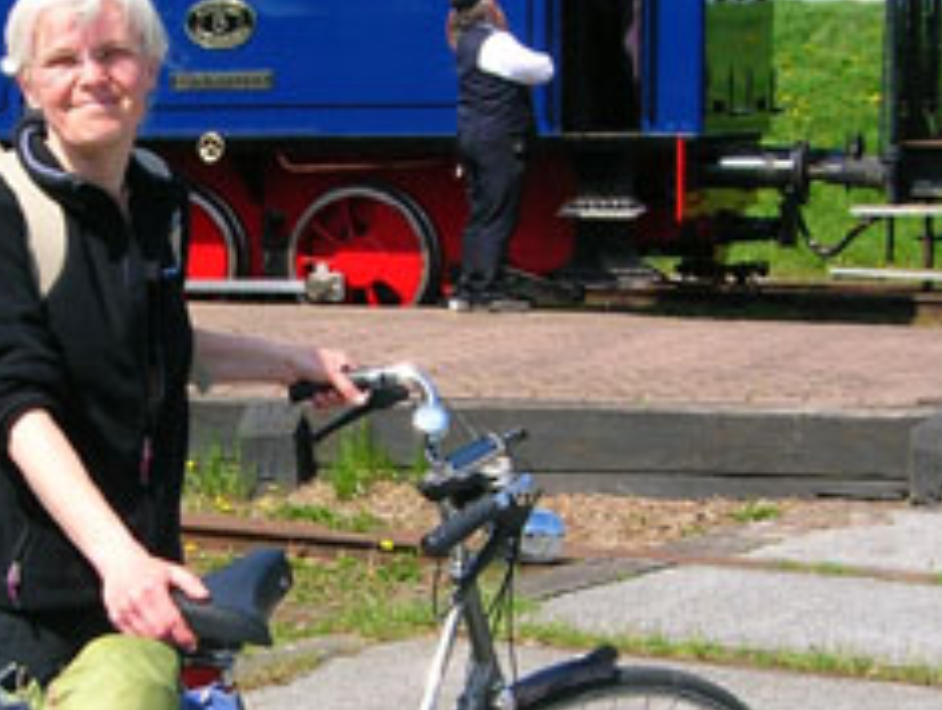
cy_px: 176
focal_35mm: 65
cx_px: 301
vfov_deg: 22.4
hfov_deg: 29.5
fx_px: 1772
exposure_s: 1/276
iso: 50
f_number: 4.9
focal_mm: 5.7
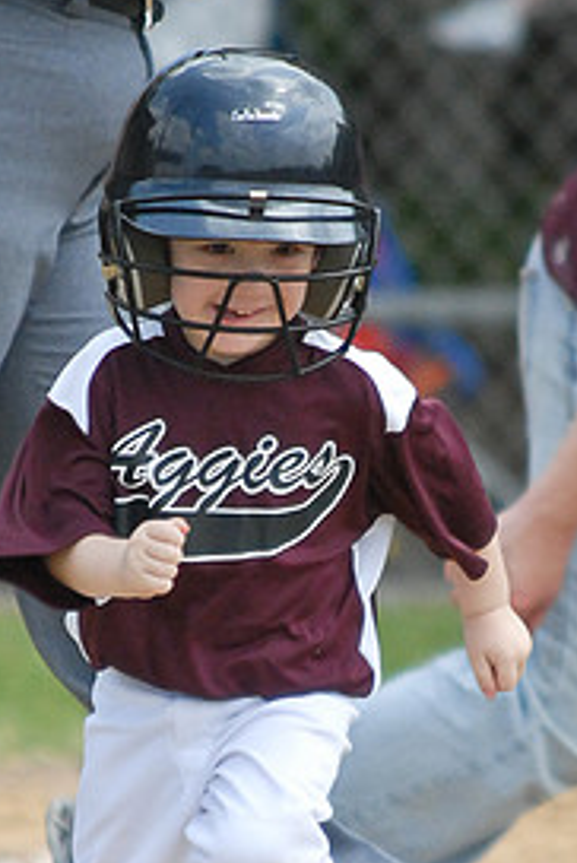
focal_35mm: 496
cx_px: 224
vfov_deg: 4.2
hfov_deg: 2.8
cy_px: 644
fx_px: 11894
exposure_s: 1/6400
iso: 800
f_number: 2.8
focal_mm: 200
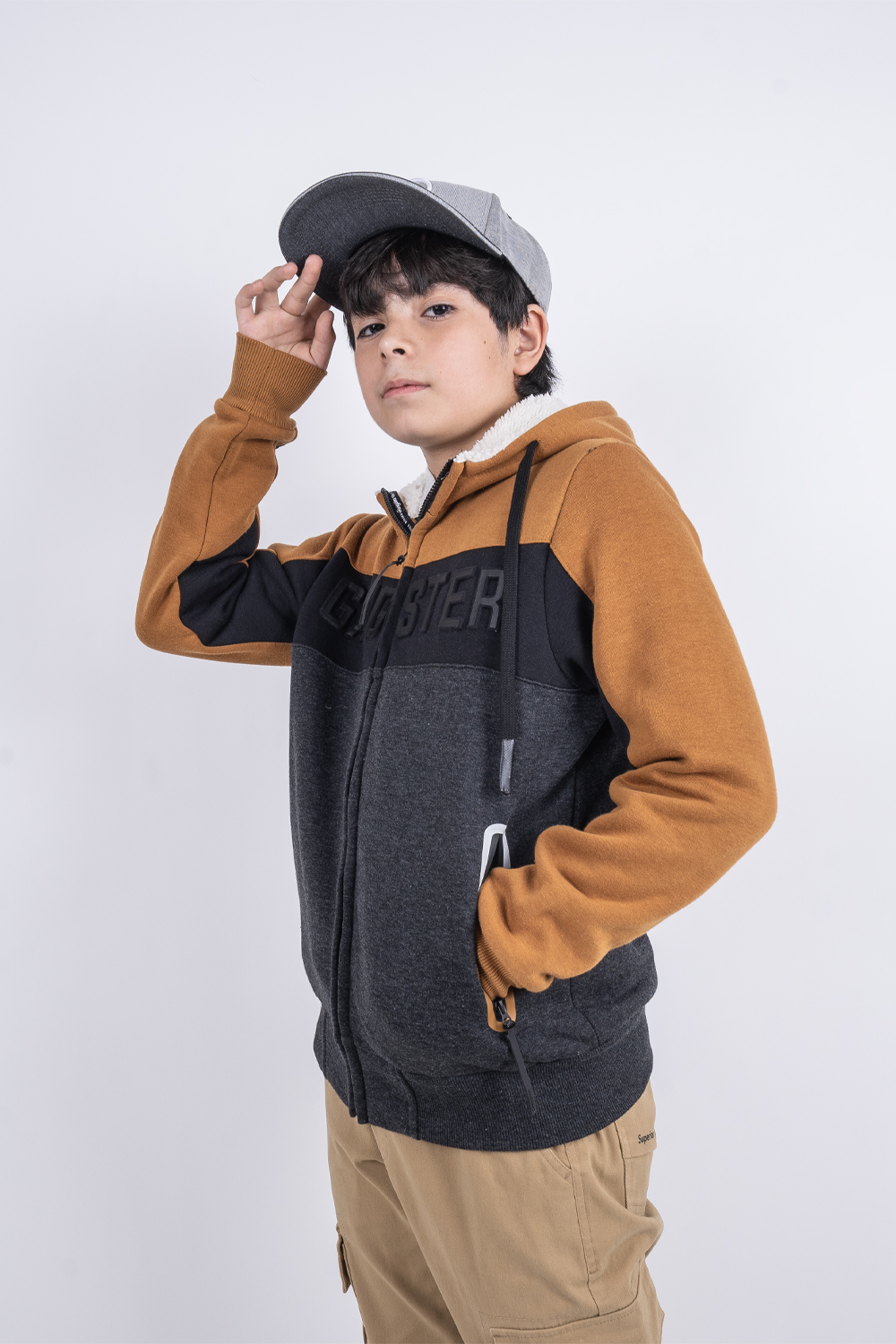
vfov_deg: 53.1
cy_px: 672
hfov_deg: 36.9
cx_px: 448
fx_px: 1344
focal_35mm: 36
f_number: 11
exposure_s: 1/125
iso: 80
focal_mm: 24
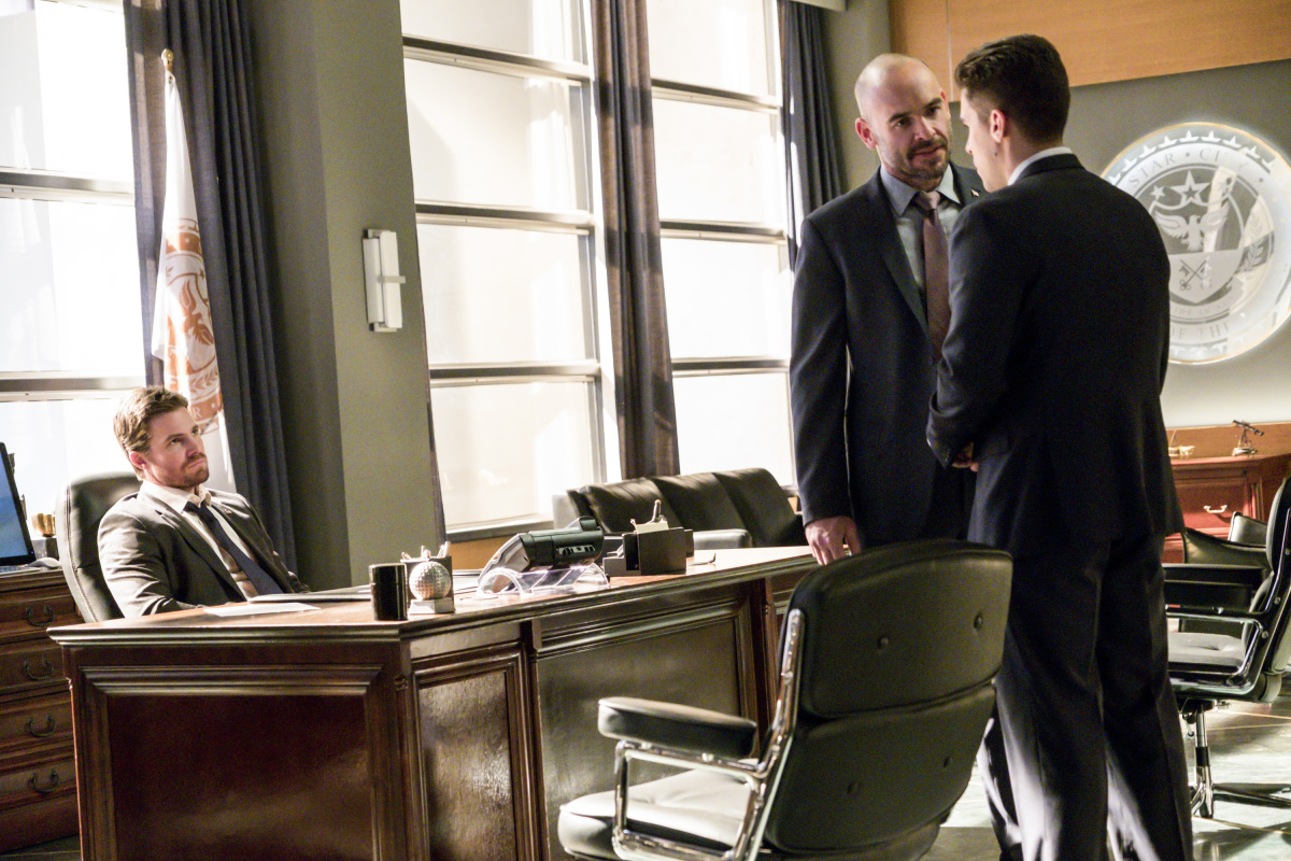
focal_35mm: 68
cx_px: 646
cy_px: 430
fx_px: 2438
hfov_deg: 29.7
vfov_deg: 20.0
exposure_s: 1/125
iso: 8000
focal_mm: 45.5
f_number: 2.8
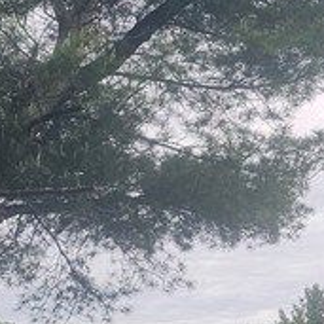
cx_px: 324
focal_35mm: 122
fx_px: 1292
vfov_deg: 14.3
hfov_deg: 14.1
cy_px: 116
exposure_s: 1/180
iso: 25
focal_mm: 6.3
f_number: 1.7
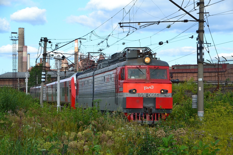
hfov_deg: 18.2
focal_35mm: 112
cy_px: 78
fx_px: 728
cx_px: 116
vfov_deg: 12.2
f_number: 11
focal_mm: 75
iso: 800
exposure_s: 1/640
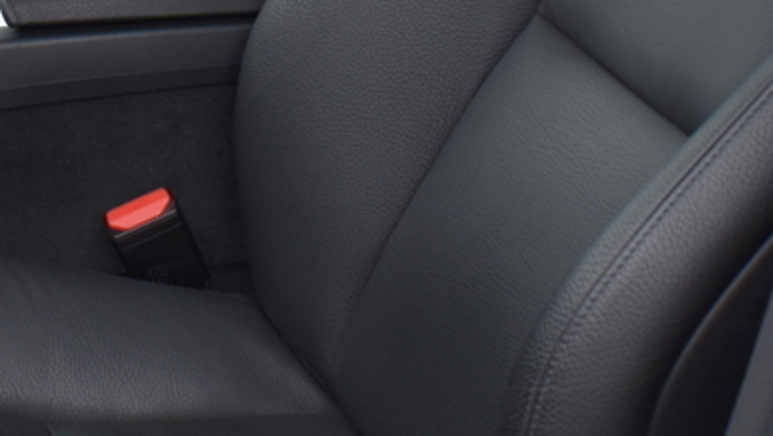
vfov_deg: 10.1
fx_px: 2440
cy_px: 30
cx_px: 165
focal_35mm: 119
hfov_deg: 17.9
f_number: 4.8
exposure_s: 1/125
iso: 400
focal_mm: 18
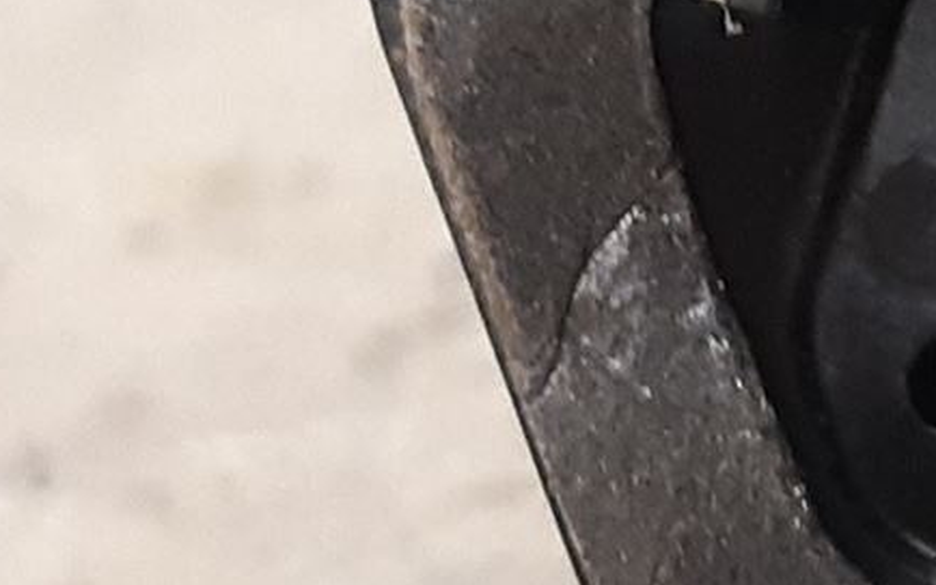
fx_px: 3315
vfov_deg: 10.1
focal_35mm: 130
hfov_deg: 15.4
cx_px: 1147
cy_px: 369
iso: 250
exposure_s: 1/33
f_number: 1.7
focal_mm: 3.93
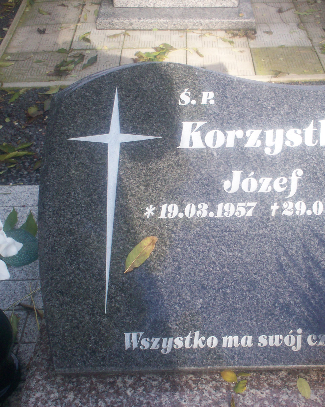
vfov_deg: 39.5
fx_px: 565
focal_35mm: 47
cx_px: 217
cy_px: 203
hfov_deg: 31.8
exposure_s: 1/90.3
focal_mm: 6
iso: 100
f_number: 4.5
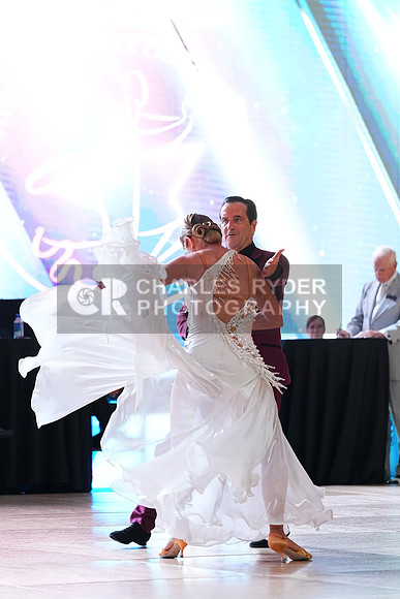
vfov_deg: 11.1
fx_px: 3081
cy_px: 300
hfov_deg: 7.4
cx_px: 200
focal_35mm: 185
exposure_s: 1/400
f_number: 4
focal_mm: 185
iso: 3200
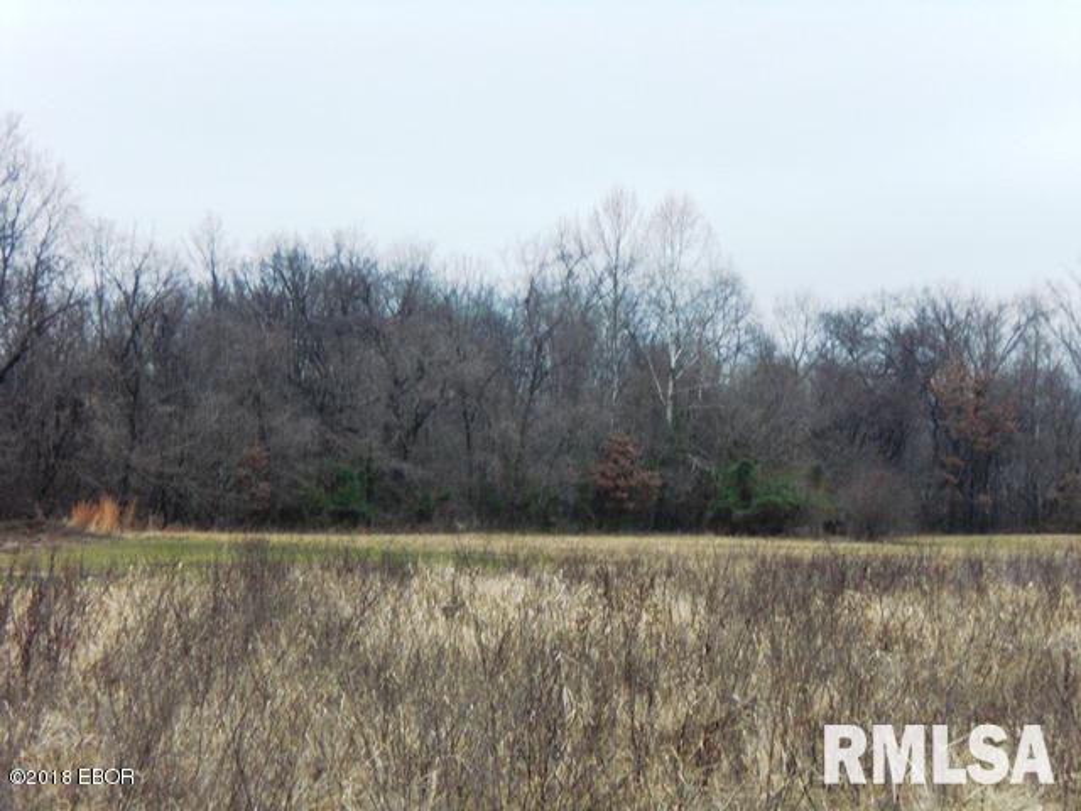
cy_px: 406
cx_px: 540
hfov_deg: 17.3
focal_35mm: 114
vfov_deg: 13.0
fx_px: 3560
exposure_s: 1/125
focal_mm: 18.9
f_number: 5.9
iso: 200
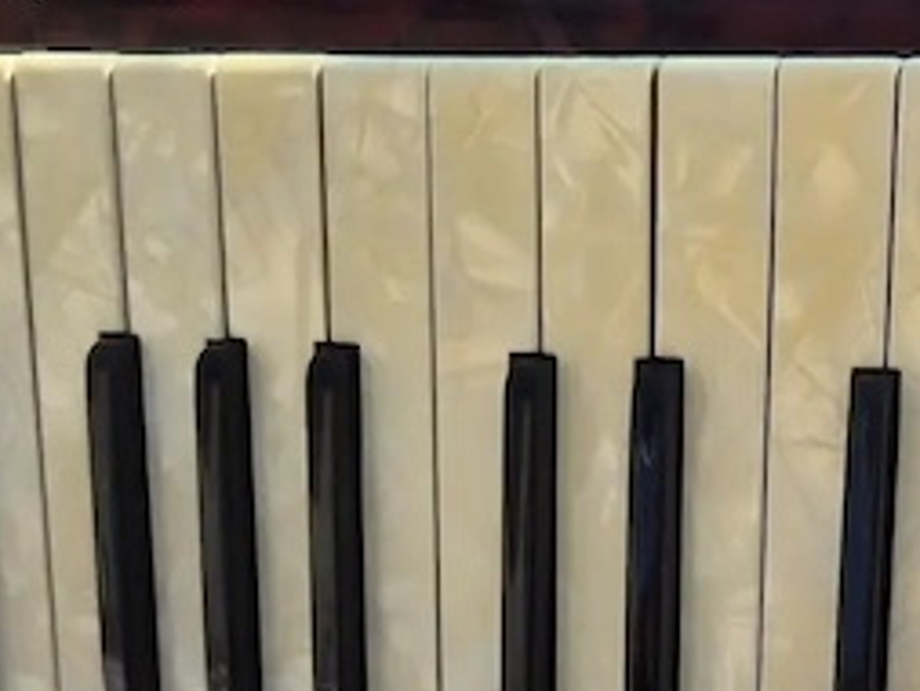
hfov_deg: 21.3
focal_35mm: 91
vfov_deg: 14.6
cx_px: 716
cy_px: 1178
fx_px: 2420
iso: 25
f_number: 1.8
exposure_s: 1/1172
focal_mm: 5.4
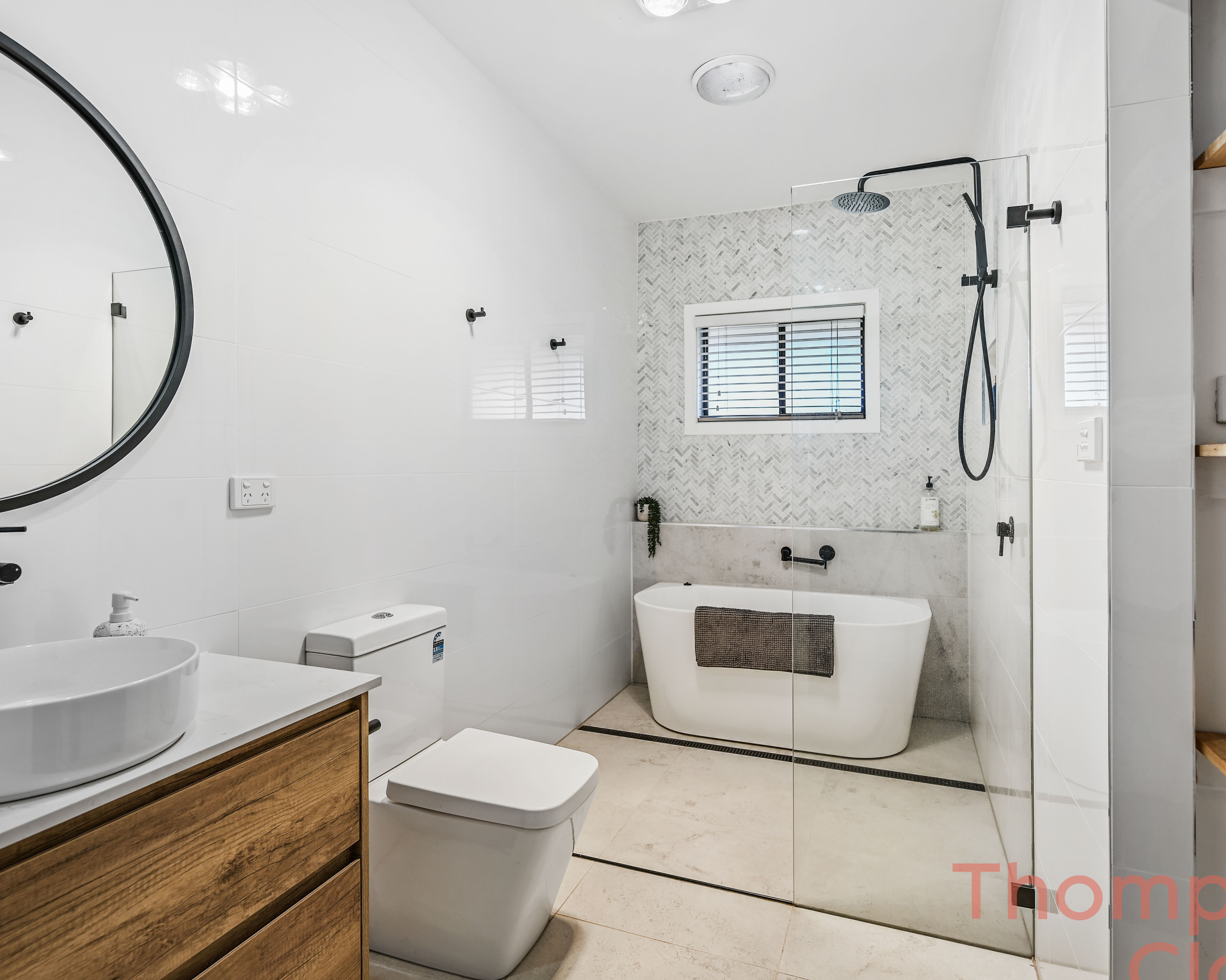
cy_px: 506
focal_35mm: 18
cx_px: 651
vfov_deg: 73.8
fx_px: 653
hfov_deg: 86.3
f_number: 4
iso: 100
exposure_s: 1/6
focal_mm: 14
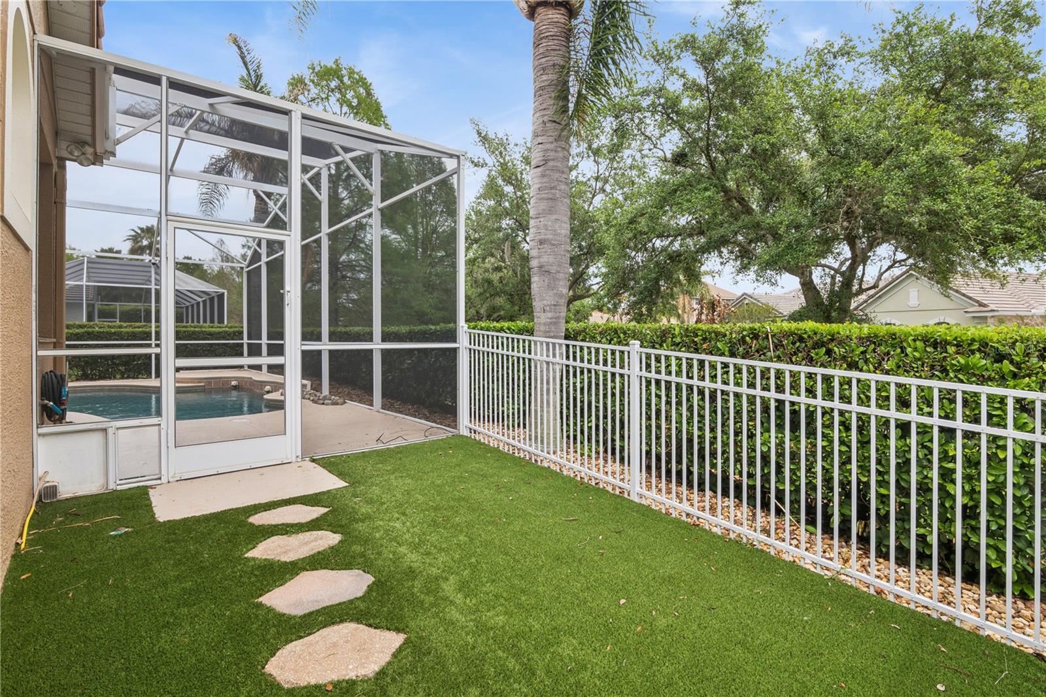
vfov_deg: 73.7
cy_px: 348
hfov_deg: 96.7
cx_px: 523
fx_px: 465
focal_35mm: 16
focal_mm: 16
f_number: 20
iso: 100
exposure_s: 1/13
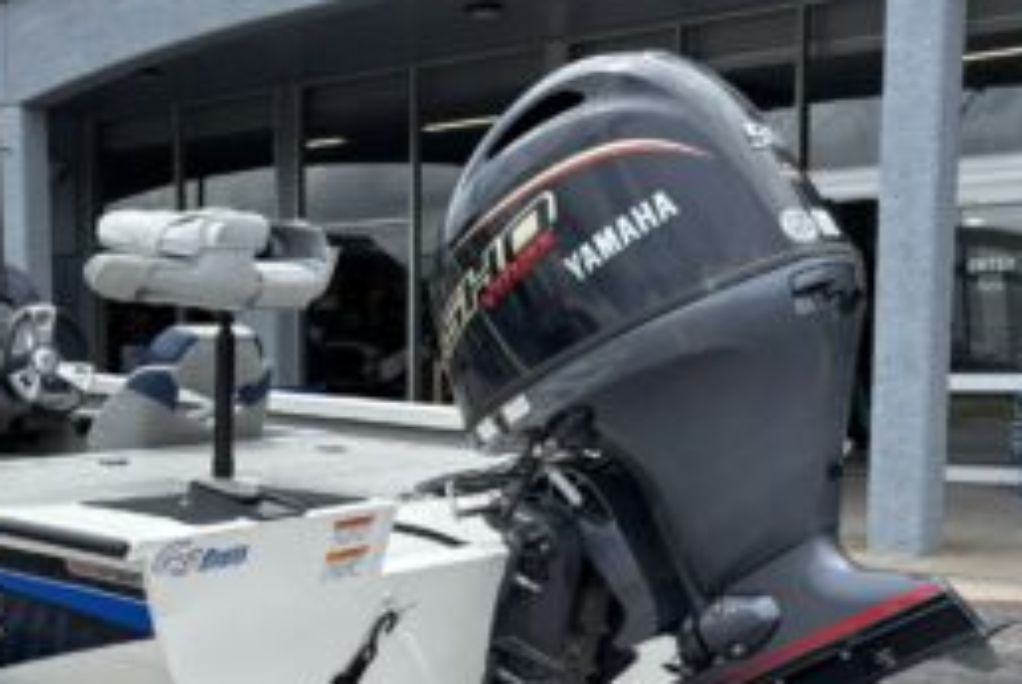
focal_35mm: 56
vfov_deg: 23.9
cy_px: 545
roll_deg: +1.0
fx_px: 1592
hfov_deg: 34.7
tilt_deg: -5.6
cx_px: 241
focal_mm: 5.96
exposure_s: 1/1876
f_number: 1.6
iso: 50
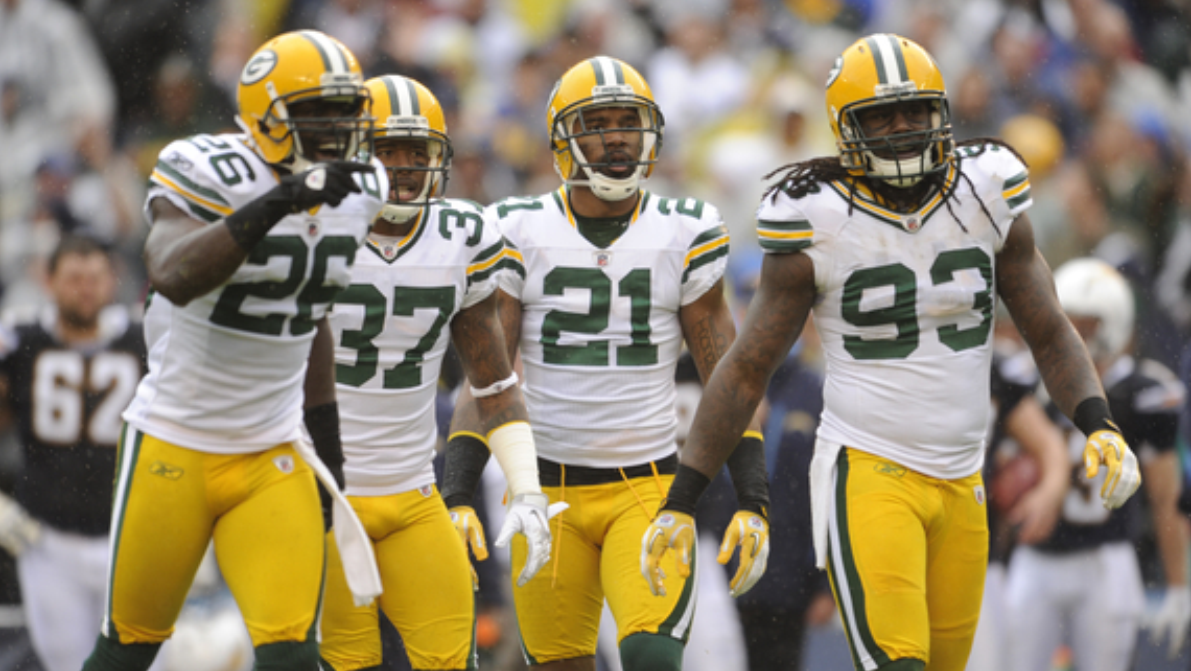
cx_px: 606
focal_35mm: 606
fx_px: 19143
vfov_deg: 2.0
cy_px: 381
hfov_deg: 3.6
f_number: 4
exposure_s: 1/1000
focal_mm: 550
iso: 800
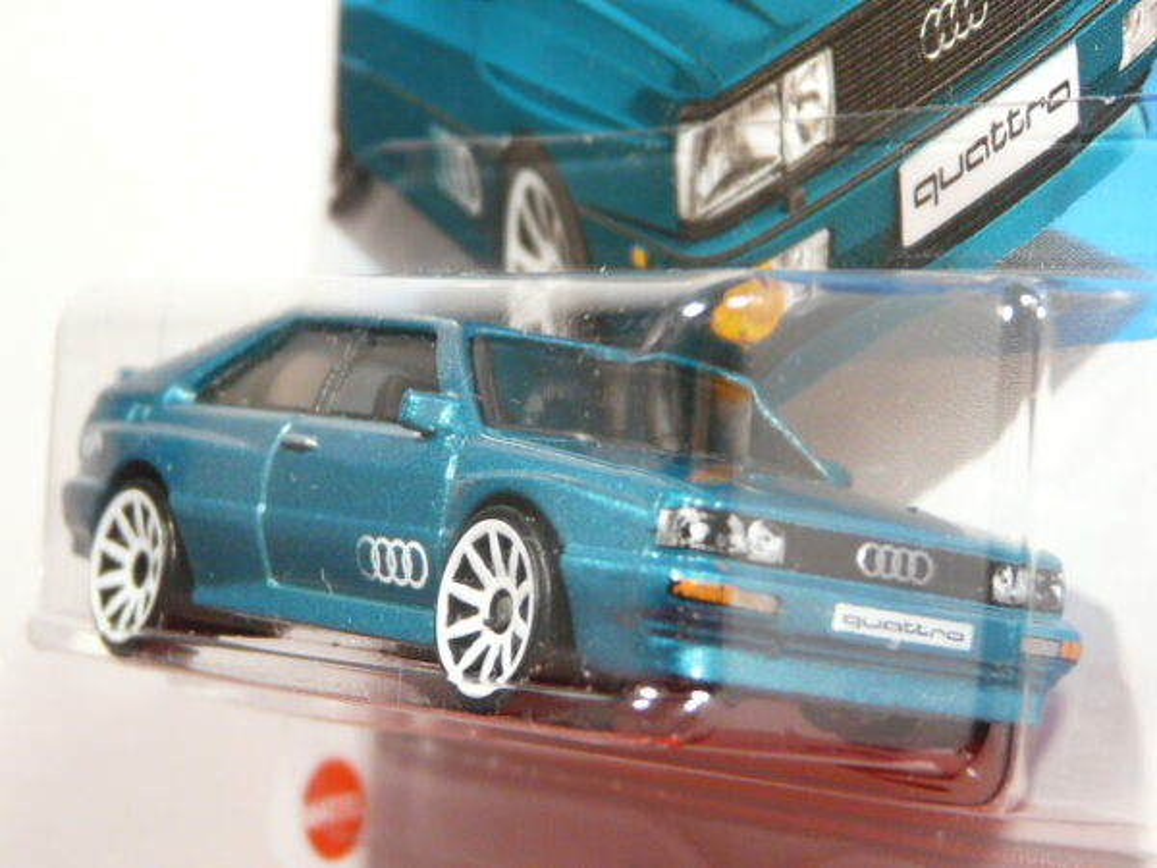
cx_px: 578
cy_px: 434
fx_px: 4111
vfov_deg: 12.0
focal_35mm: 123
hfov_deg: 16.0
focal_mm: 12.6
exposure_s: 1/40
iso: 200
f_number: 3.2
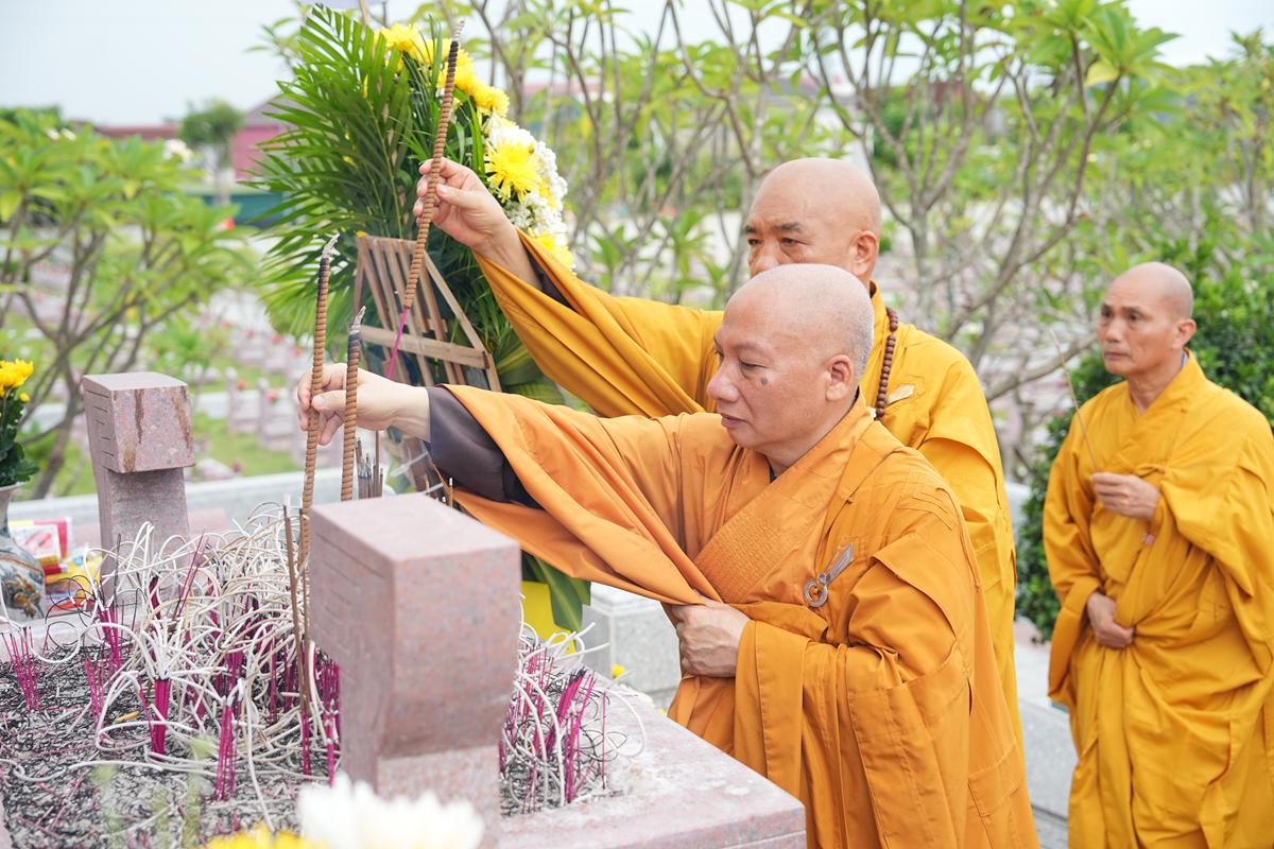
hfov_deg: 40.3
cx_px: 637
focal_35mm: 49
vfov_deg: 27.5
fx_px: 1734
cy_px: 424
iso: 125
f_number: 4
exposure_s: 1/250
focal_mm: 49
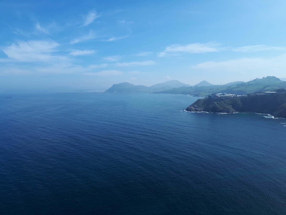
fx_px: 223
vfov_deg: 51.4
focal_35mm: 27
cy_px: 108
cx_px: 143
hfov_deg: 65.3
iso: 40
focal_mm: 3.6
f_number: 1.9
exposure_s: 1/1923
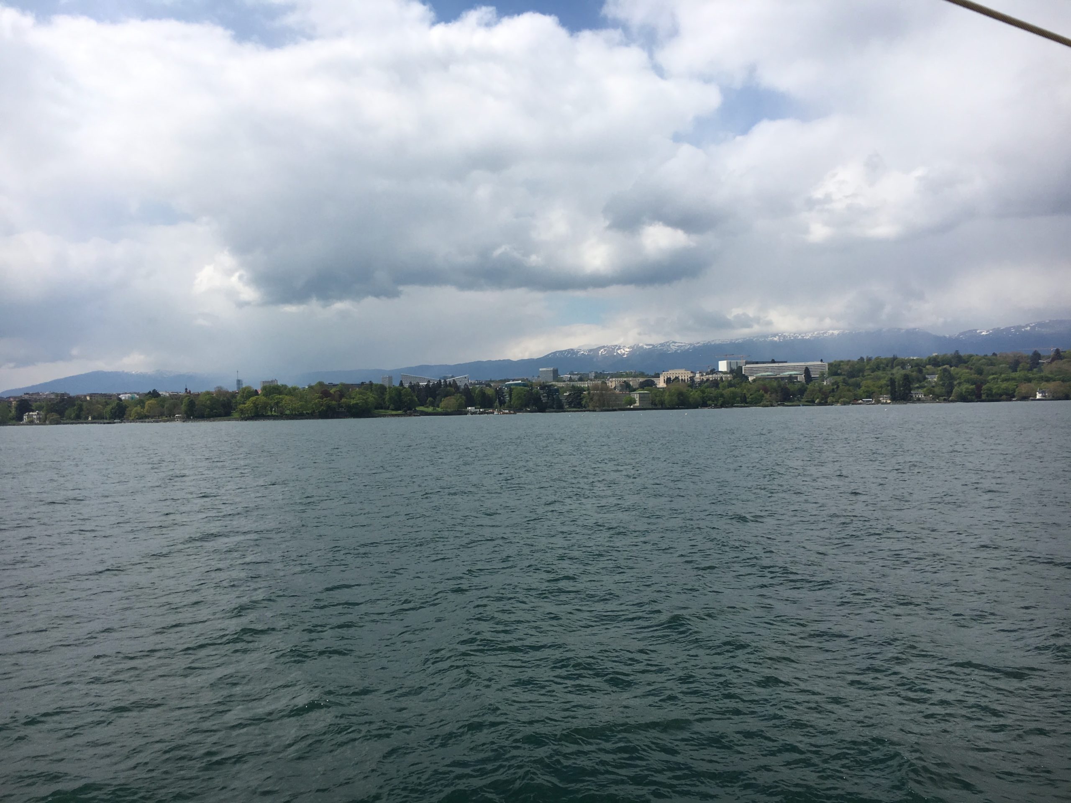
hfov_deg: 61.7
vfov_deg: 48.2
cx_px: 536
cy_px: 402
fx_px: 897
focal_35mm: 29
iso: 25
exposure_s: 1/3205
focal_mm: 4.15
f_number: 2.2
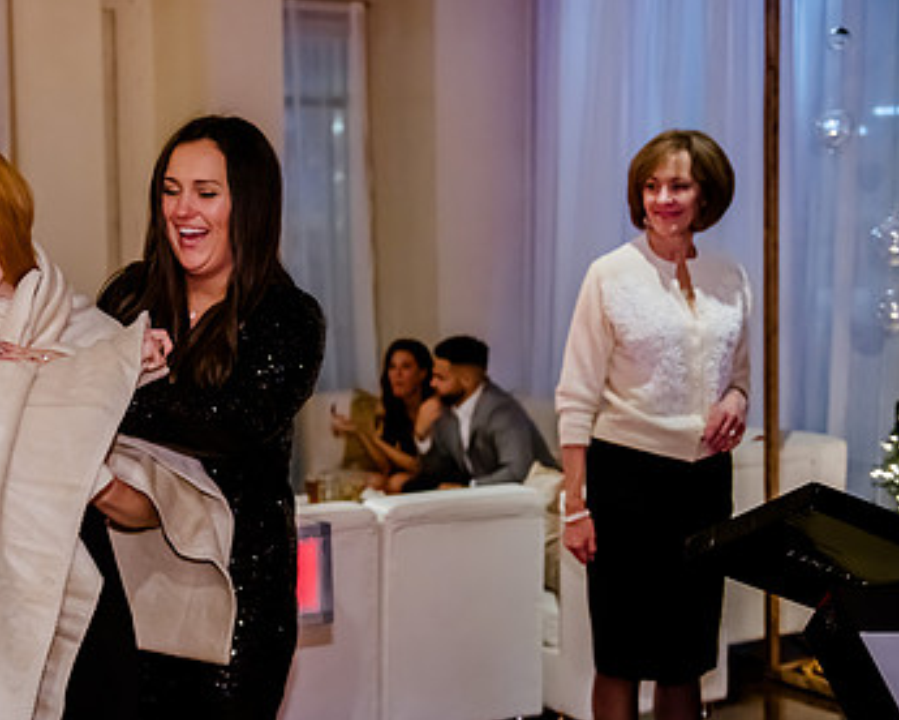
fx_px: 1596
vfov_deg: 25.4
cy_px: 372
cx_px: 206
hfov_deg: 30.8
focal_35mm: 60
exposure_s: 1/200
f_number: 2.8
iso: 5000
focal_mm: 38
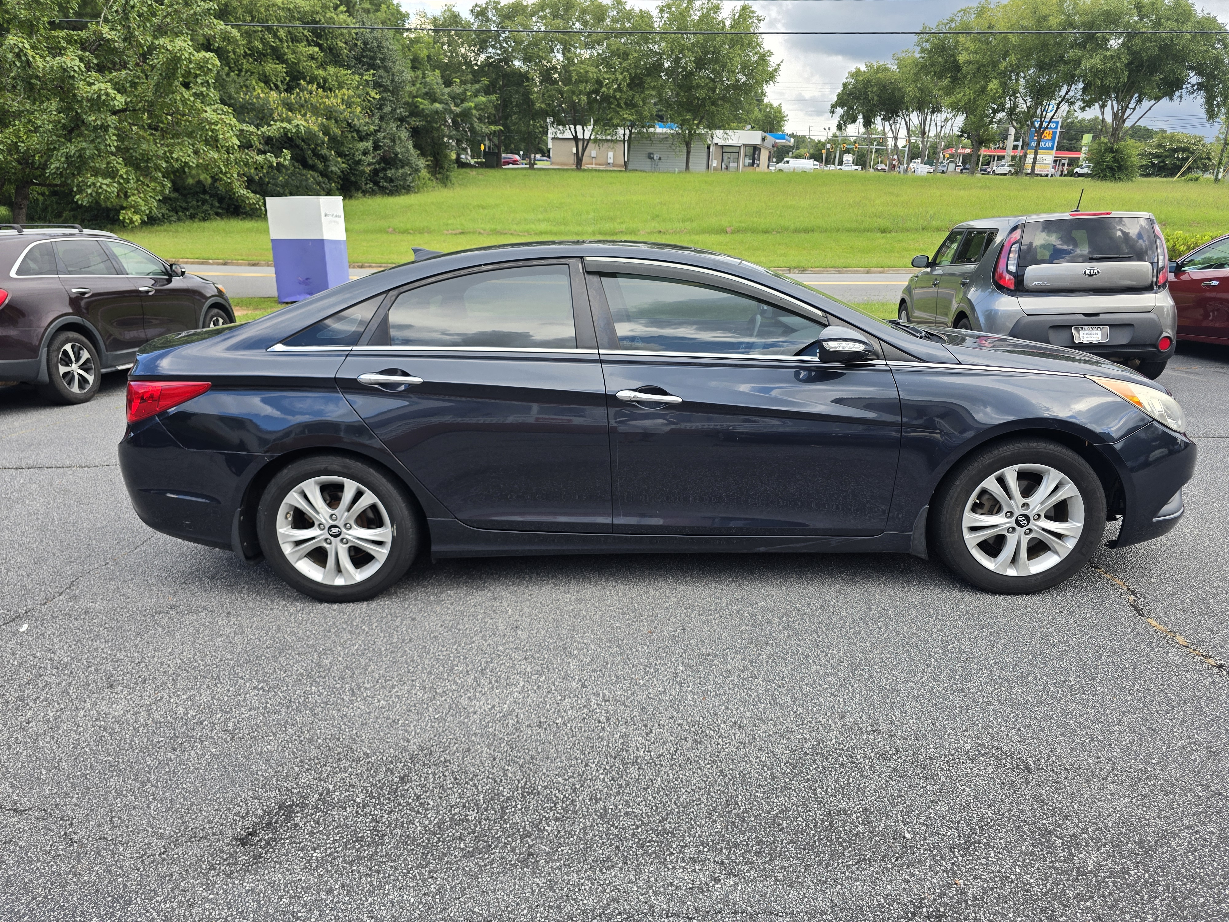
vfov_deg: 58.9
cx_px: 614
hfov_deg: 73.9
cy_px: 461
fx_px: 817
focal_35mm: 23
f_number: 1.7
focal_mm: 6.3
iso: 25
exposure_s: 1/180
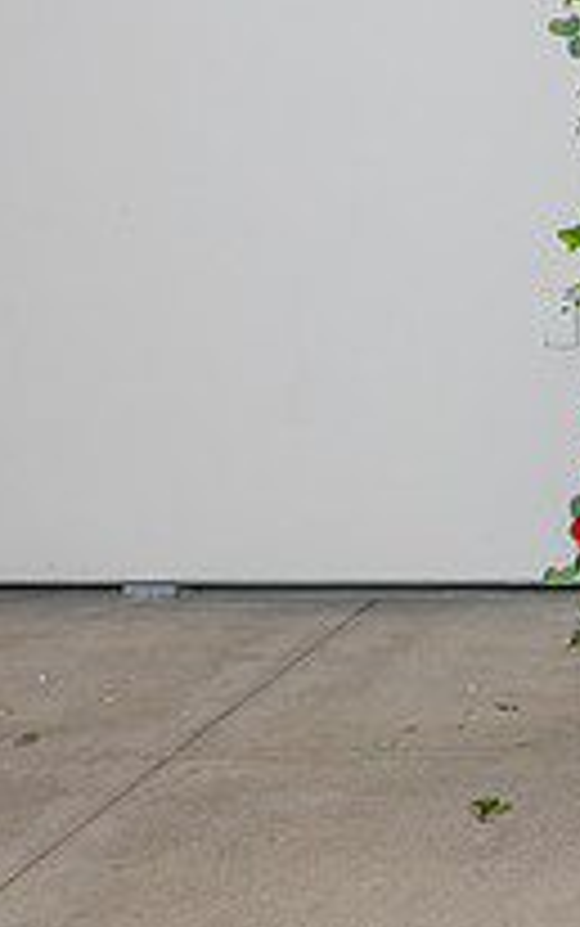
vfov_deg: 21.6
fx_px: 2399
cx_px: 1022
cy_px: 201
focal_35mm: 95
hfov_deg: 12.6
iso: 800
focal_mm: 30
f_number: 5.6
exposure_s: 1/200
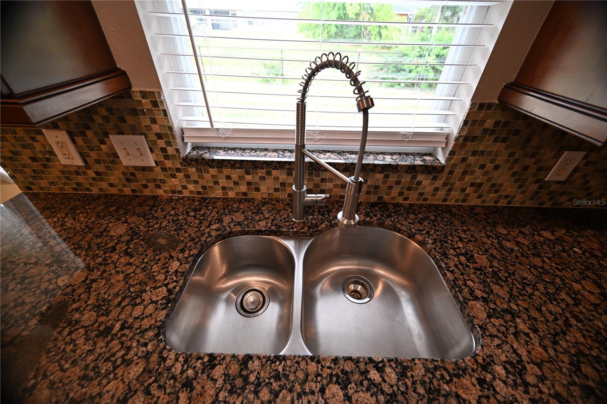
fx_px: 236
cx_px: 304
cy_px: 202
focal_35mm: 14
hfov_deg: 104.3
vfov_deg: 81.2
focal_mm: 14
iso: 2200
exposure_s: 1/125
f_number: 4
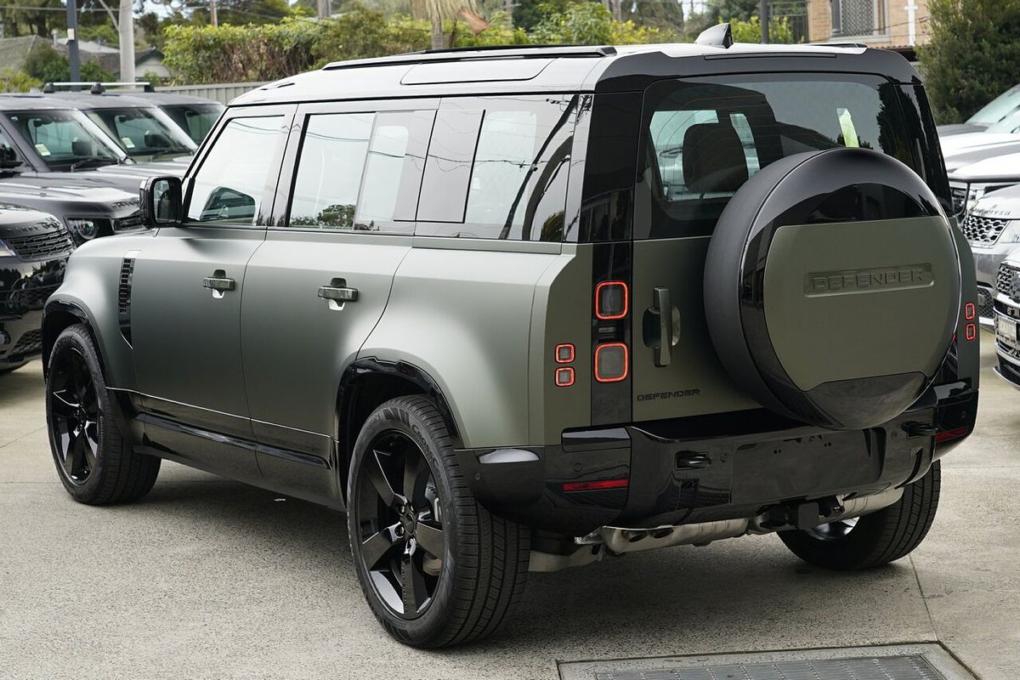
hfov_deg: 35.1
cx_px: 510
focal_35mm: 57
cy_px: 340
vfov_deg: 23.8
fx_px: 1615
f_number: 7.1
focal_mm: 57
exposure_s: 1/125
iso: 1000
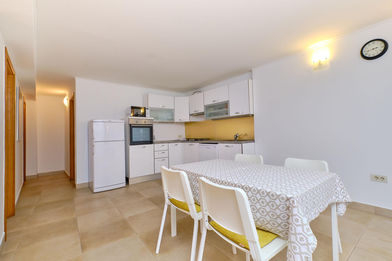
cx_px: 196
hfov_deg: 100.4
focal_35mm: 15
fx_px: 163
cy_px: 130
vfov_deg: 77.3
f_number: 9
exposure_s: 1/15
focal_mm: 10
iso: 320
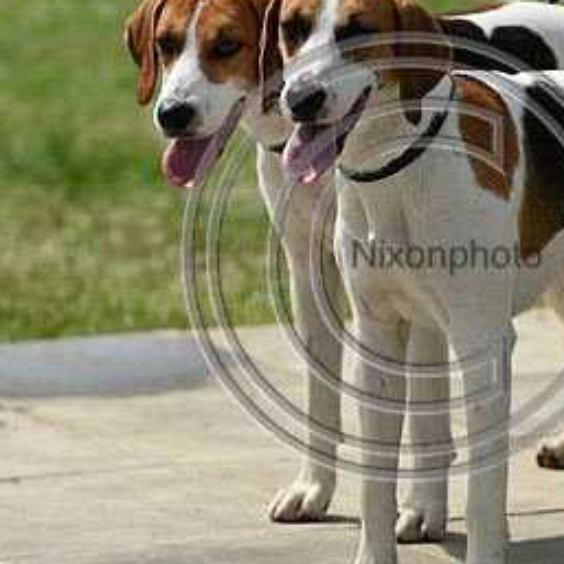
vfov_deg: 4.6
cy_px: 225
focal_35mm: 383
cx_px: 384
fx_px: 7060
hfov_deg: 4.6
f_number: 4.5
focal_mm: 200
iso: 125
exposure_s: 1/1250
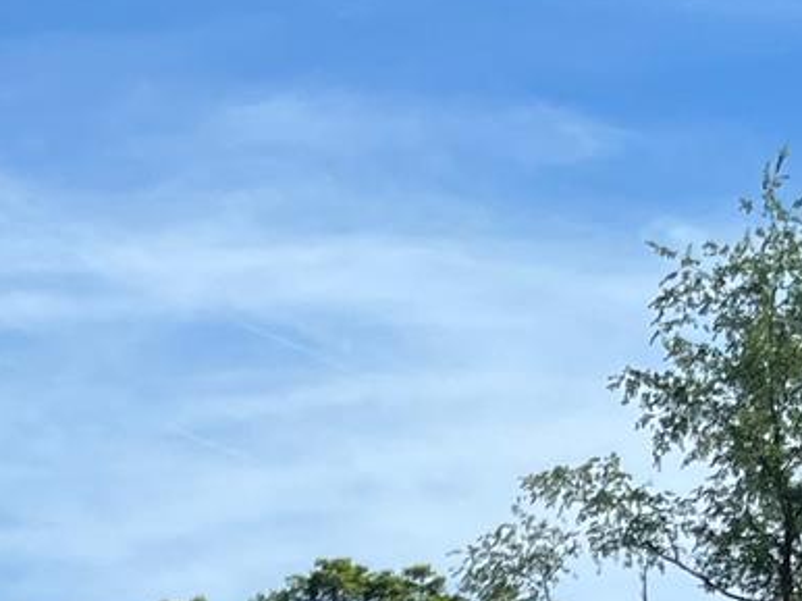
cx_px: -172
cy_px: 1354
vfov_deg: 9.7
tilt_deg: -3.9
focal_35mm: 138
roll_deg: -2.4
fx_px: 3195
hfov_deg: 13.9
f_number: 1.6
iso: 50
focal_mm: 5.1
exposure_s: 1/3876
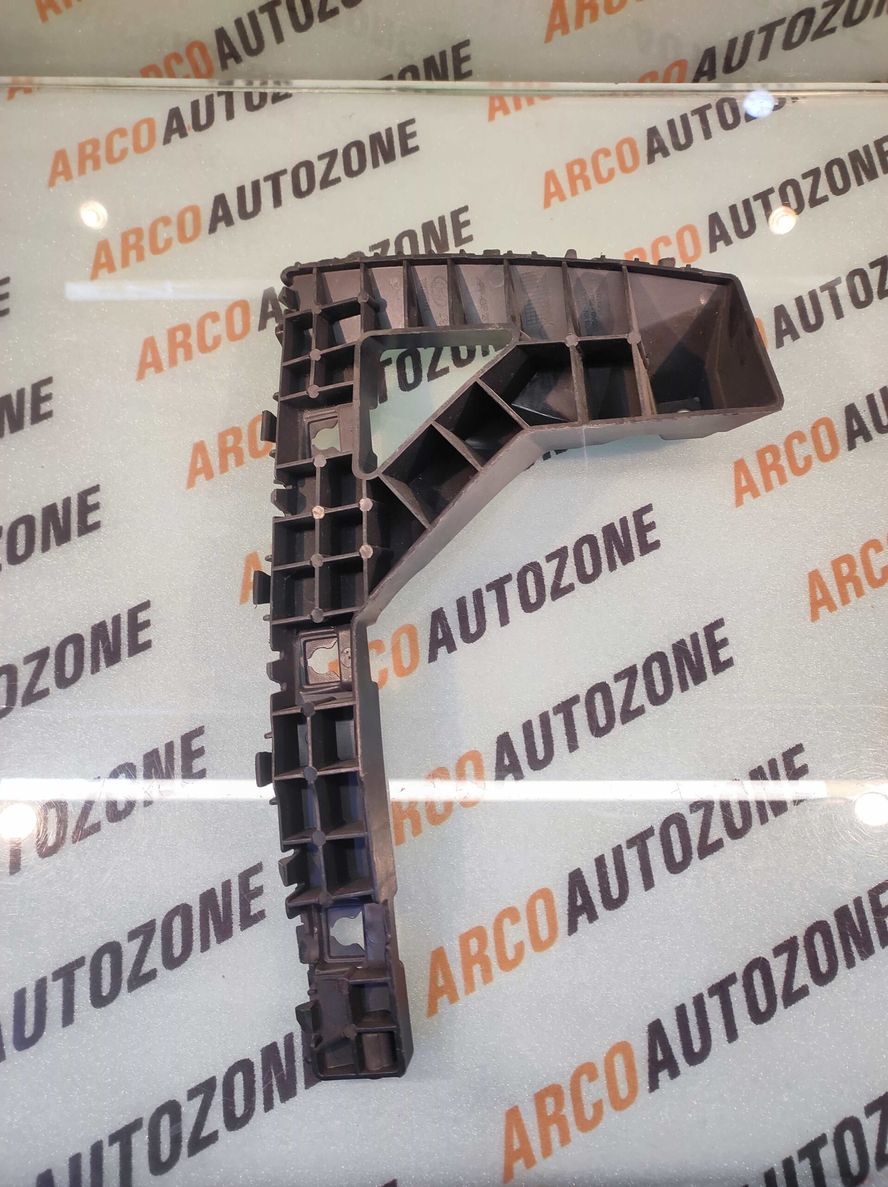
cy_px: 594
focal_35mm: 17
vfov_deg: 91.1
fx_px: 582
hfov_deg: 74.7
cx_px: 444
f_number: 1.79
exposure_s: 1/33
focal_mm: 4.74
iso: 140
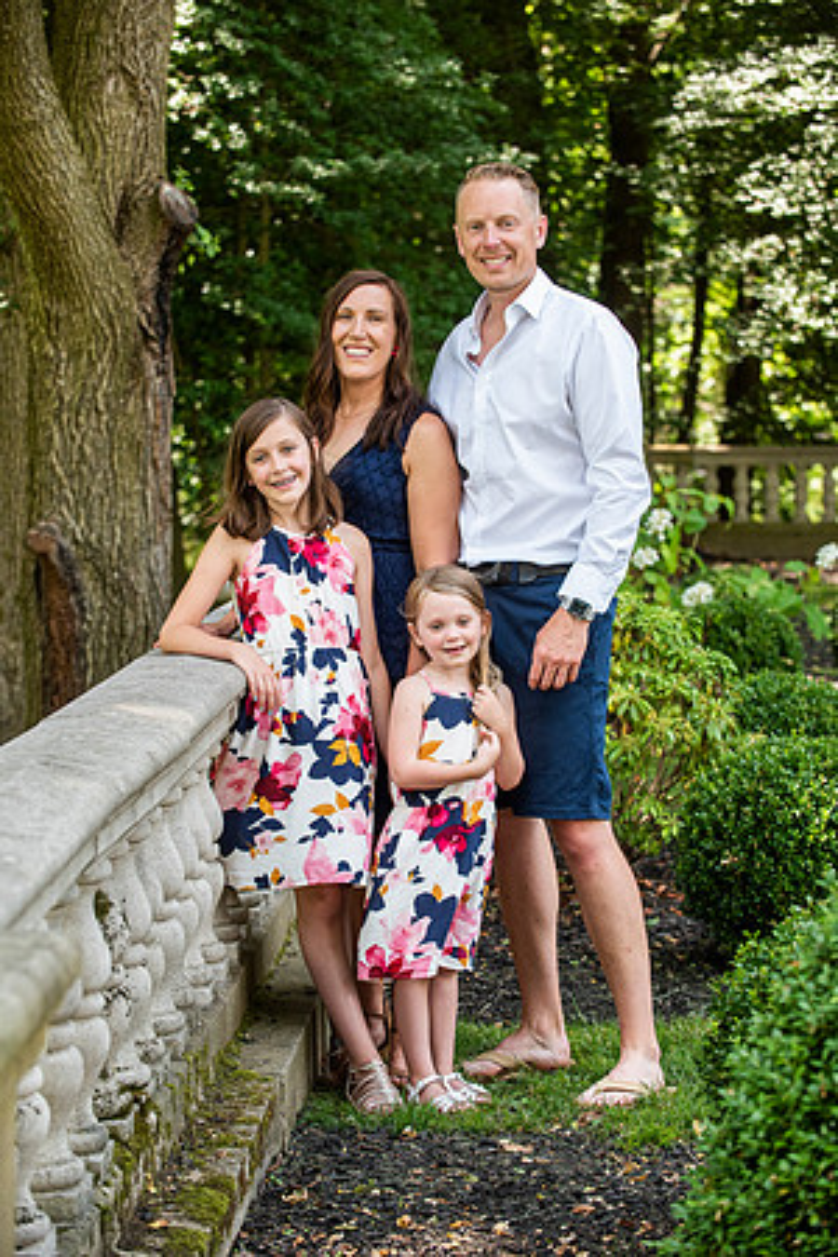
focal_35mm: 86
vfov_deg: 23.6
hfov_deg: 15.9
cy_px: 628
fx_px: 3003
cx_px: 419
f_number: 5
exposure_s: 1/400
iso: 800
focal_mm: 86
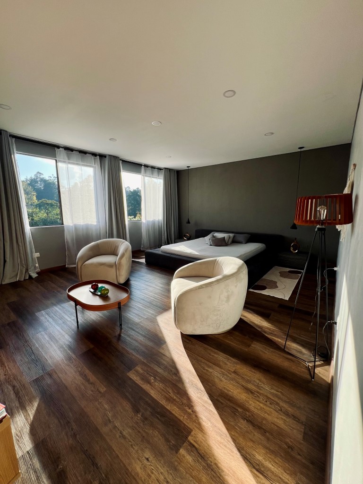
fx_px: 182
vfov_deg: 106.2
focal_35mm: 13
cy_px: 242
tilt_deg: -9.7
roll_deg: +0.4
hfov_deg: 89.9
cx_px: 182
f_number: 1.8
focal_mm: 1.57
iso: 32
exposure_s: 1/415
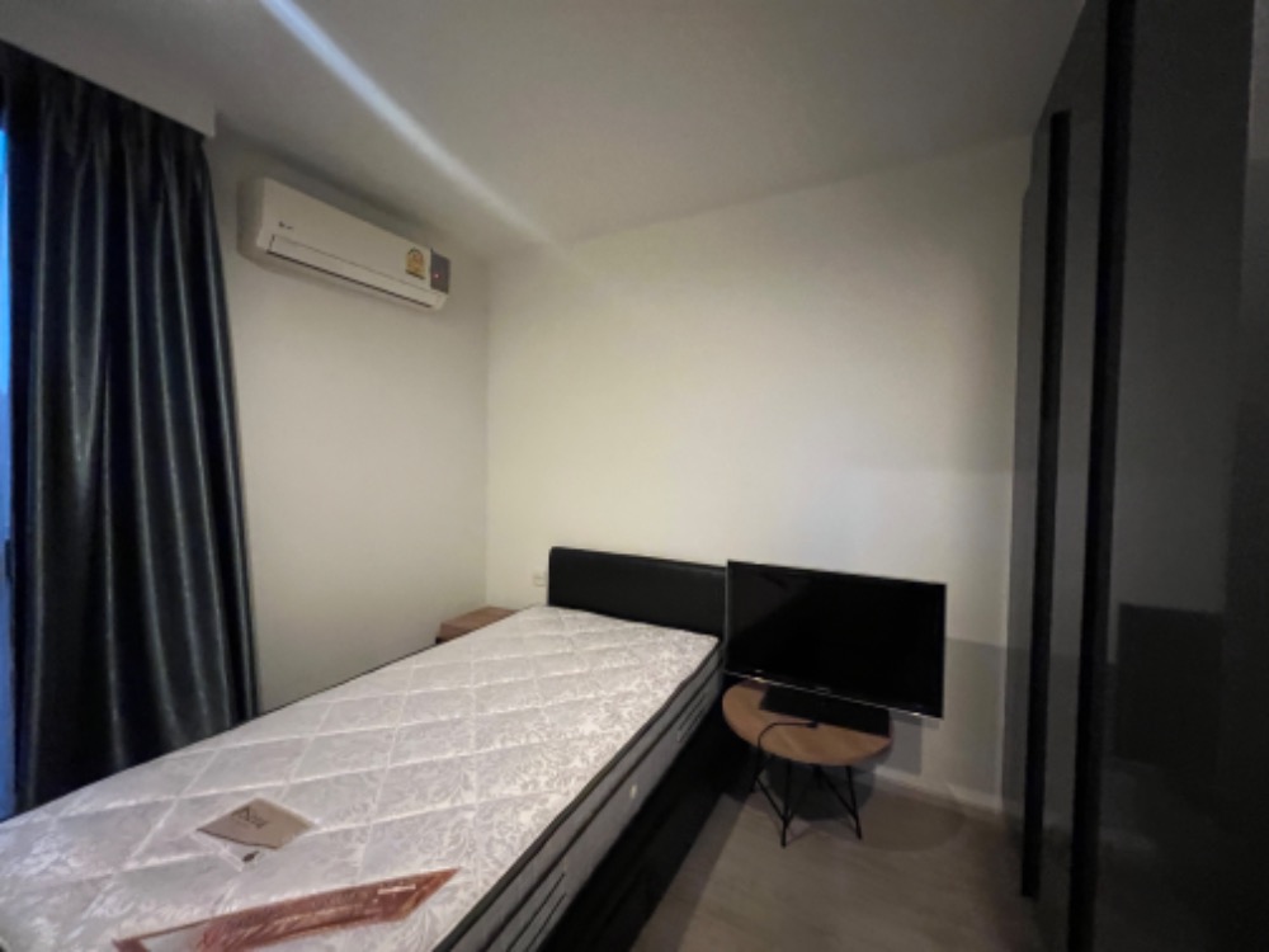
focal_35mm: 13
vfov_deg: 89.9
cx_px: 634
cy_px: 476
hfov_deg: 106.2
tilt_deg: +2.6
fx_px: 477
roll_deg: -1.1
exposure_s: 1/50
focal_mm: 1.57
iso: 800
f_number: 1.8
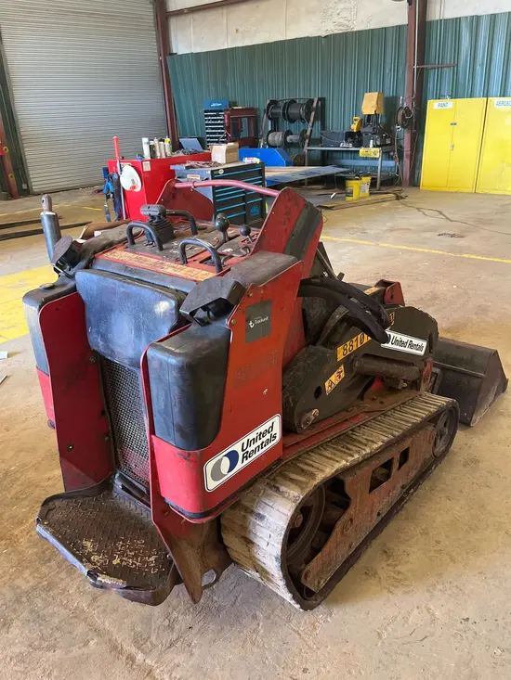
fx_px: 512
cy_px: 340
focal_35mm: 26
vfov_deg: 67.3
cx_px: 256
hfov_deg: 53.1
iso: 200
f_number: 1.6
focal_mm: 5.1
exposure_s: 1/60
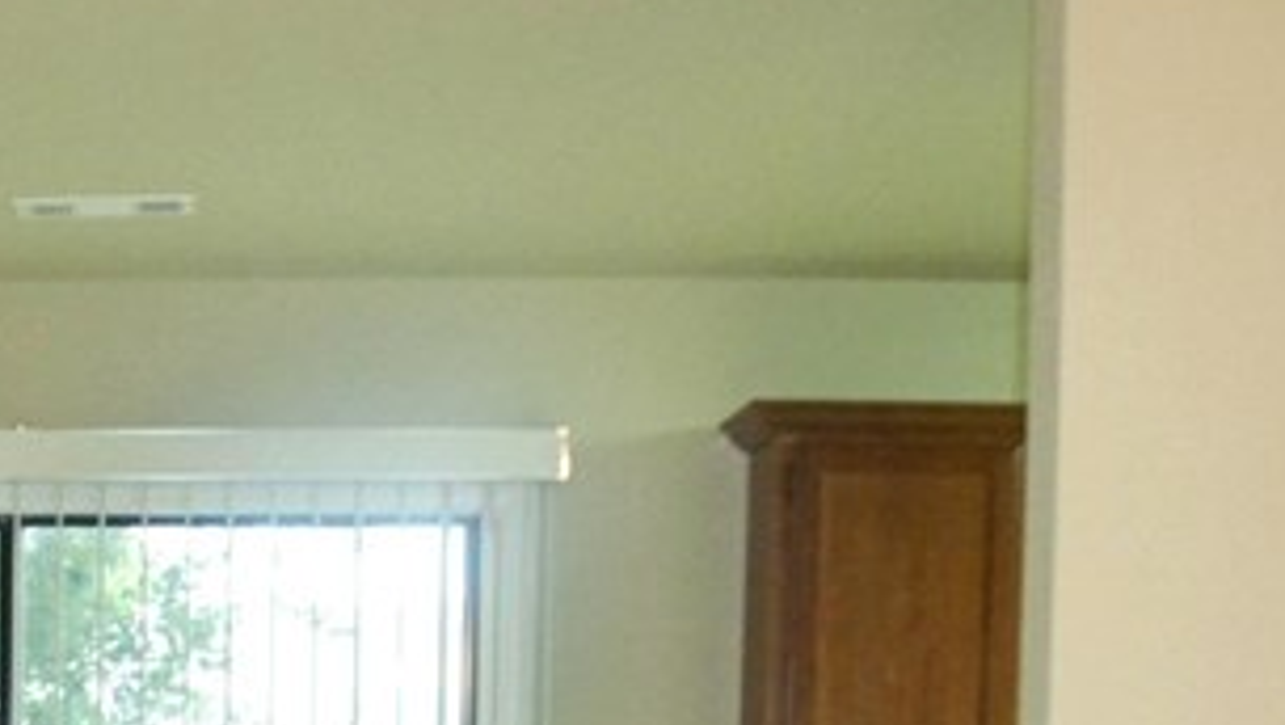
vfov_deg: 10.4
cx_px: -352
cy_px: 1195
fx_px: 3819
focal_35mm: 112
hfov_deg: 17.9
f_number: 3.5
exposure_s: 1/60
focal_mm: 20
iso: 640
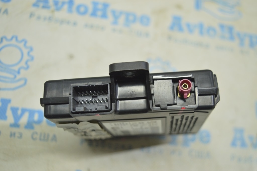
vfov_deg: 28.9
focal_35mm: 46
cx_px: 128
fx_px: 332
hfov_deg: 42.4
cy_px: 86
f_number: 4.2
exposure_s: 1/40
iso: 400
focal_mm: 31
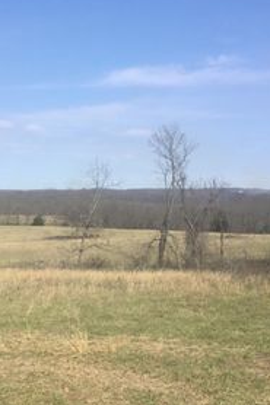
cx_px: 60
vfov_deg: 34.3
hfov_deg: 23.1
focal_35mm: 58
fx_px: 653
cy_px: 253
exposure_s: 1/1698
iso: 25
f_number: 2.4
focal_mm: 3.3
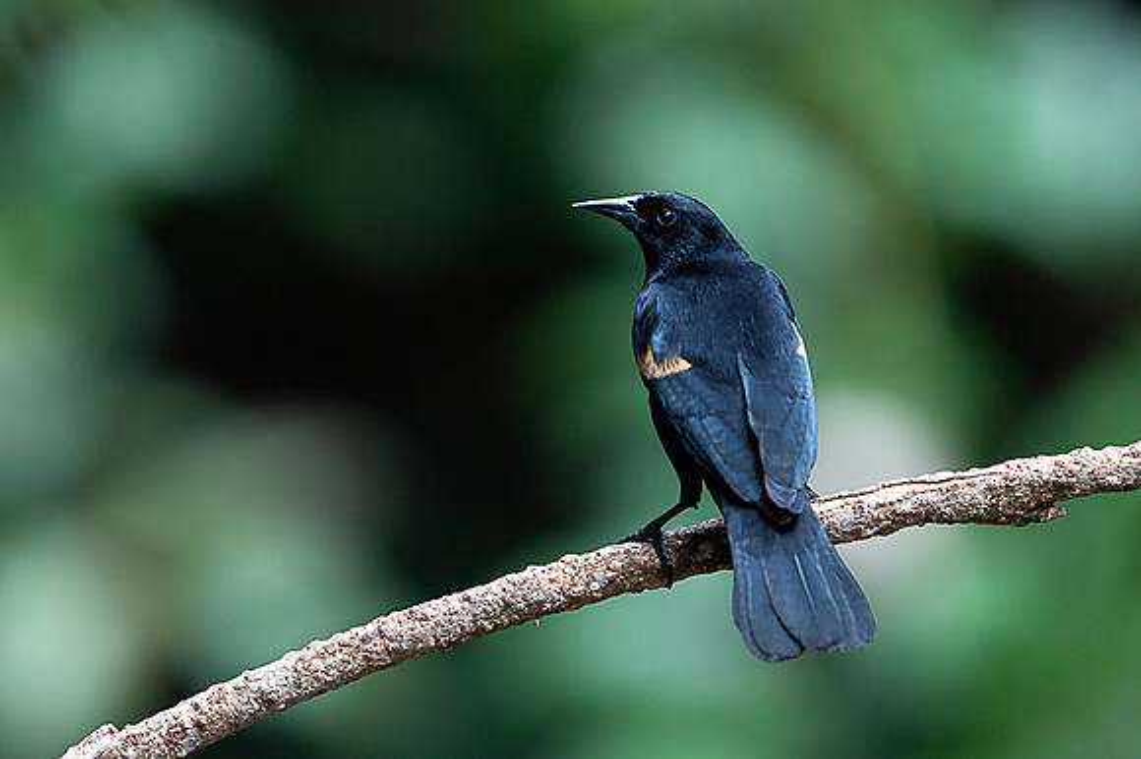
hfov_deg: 2.5
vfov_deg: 1.7
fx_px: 26333
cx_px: 605
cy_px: 303
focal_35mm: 831
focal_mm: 500
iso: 500
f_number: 4
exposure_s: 1/1000
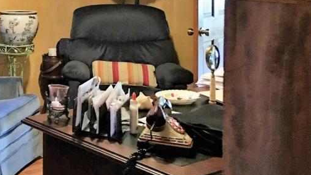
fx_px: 528
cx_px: 3
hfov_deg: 30.6
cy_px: -13
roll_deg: +1.2
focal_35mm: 64
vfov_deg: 18.2
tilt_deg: -1.3
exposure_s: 1/4
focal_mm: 4.15
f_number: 2.2
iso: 100
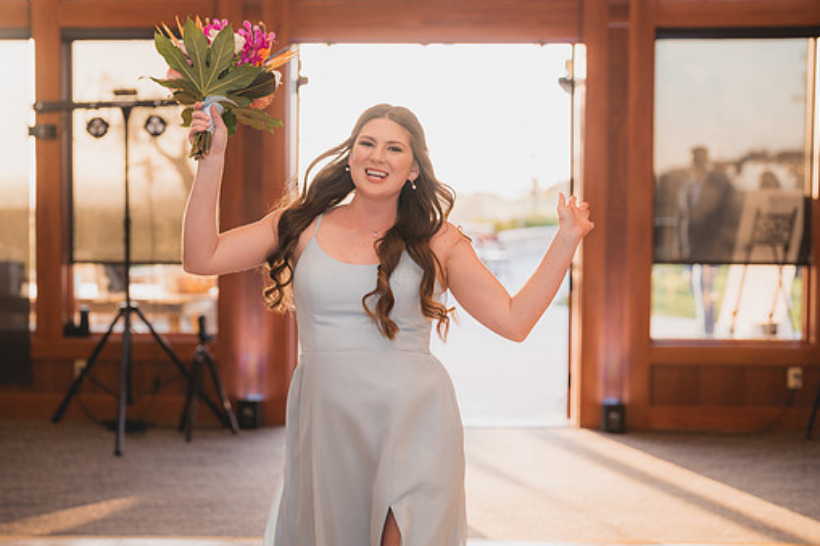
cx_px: 379
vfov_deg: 23.8
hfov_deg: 35.0
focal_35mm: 57
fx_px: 1298
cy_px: 246
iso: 125
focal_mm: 50
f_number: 1.8
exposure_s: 1/250
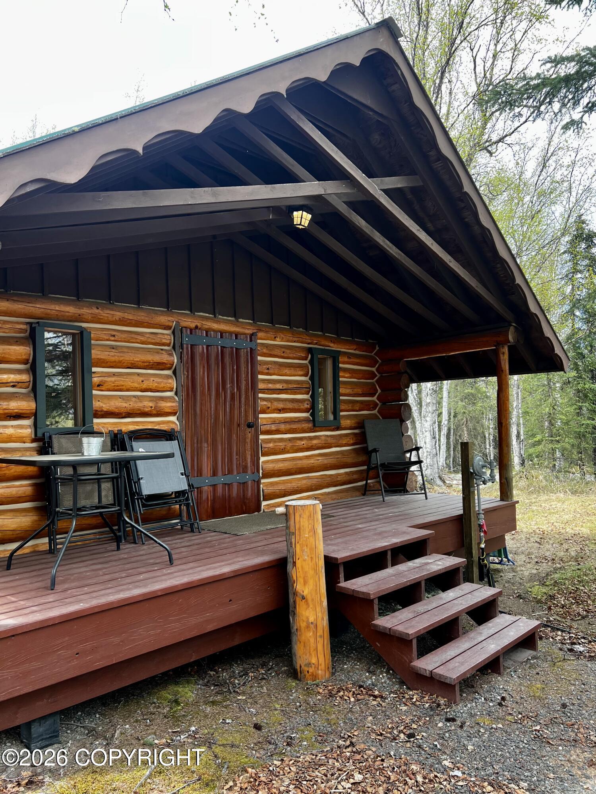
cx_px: 298
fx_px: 597
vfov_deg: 67.3
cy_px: 397
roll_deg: +2.4
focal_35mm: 26
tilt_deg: +3.1
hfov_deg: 53.1
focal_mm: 5.7
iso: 50
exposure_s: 1/246
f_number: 1.5
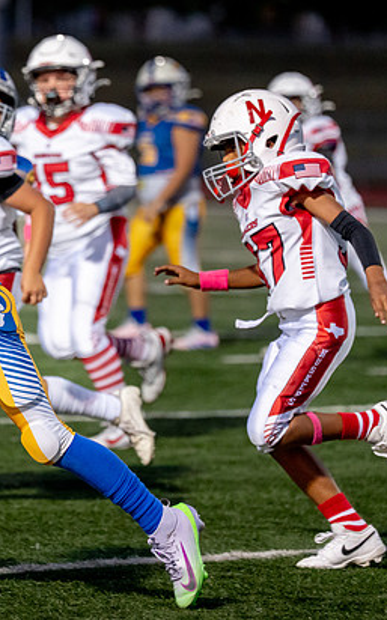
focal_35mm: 303
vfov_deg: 6.9
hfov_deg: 4.3
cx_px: -73
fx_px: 5120
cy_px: 251
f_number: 2.8
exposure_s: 1/1000
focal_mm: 153
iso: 2000
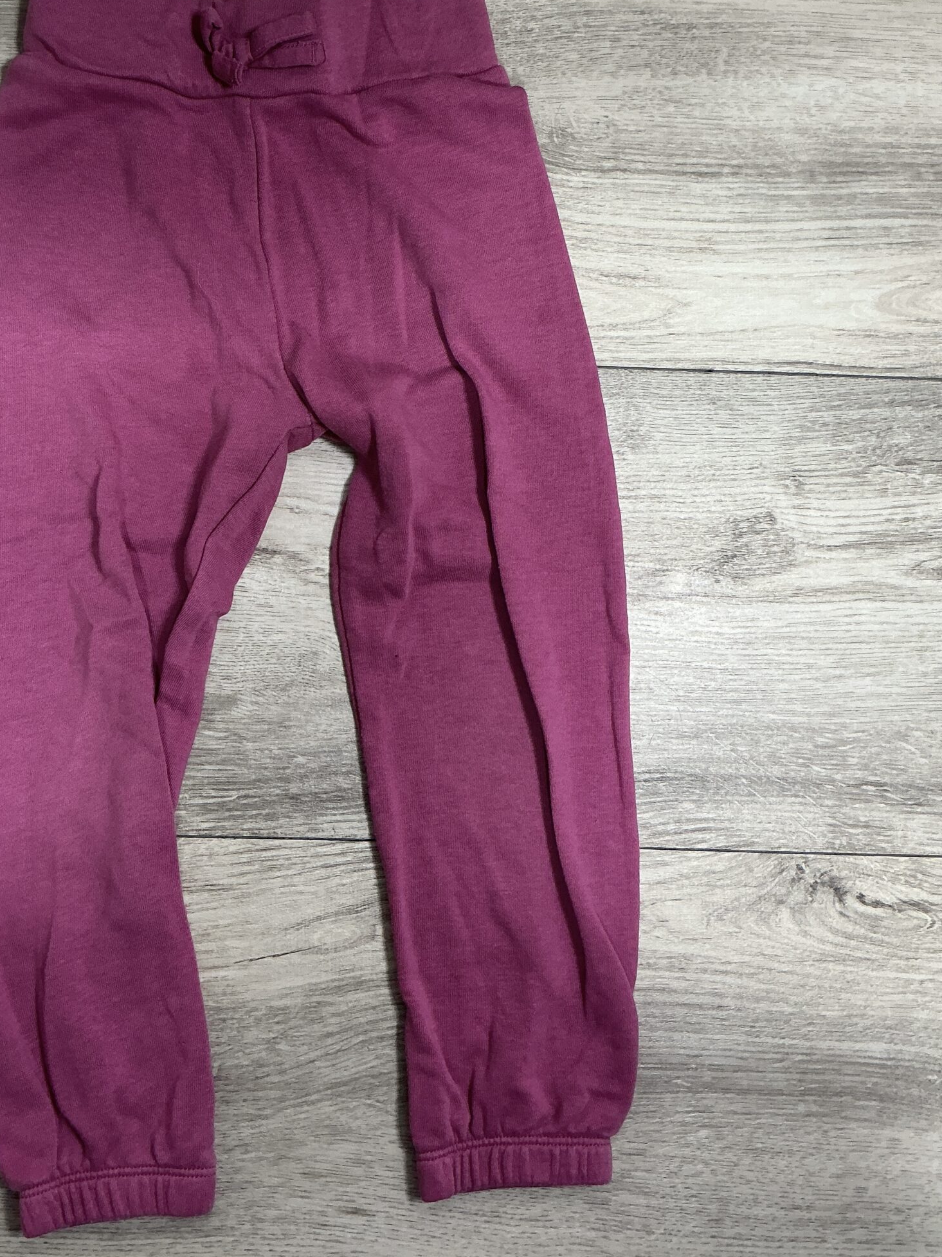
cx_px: 366
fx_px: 1379
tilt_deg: -83.7
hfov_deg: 37.5
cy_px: 496
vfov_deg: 48.7
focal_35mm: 38
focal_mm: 3
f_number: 1.8
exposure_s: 1/60
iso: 64
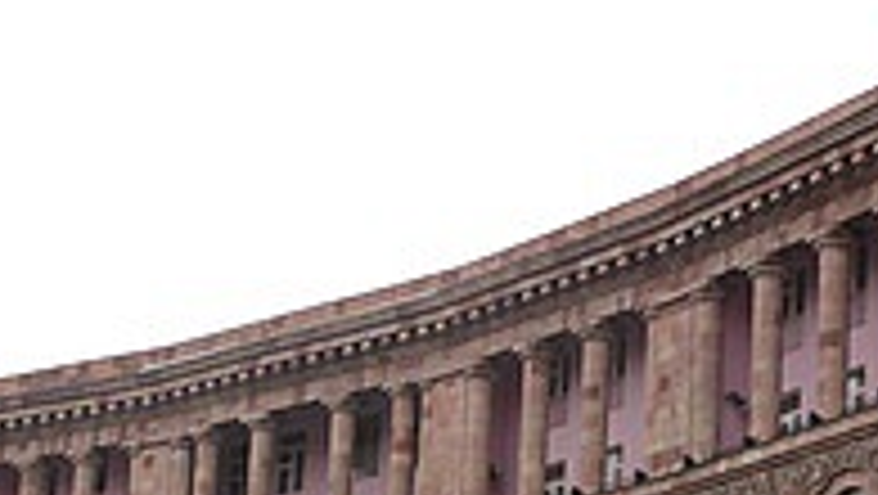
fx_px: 3215
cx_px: 378
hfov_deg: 15.5
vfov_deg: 8.6
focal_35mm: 138
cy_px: 776
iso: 80
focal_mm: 6.3
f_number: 8.2
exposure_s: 1/58
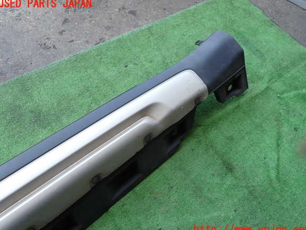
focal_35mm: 26
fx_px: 230
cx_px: 154
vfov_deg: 53.1
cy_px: 117
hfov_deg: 67.3
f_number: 2.8
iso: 100
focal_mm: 4.5
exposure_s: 1/160
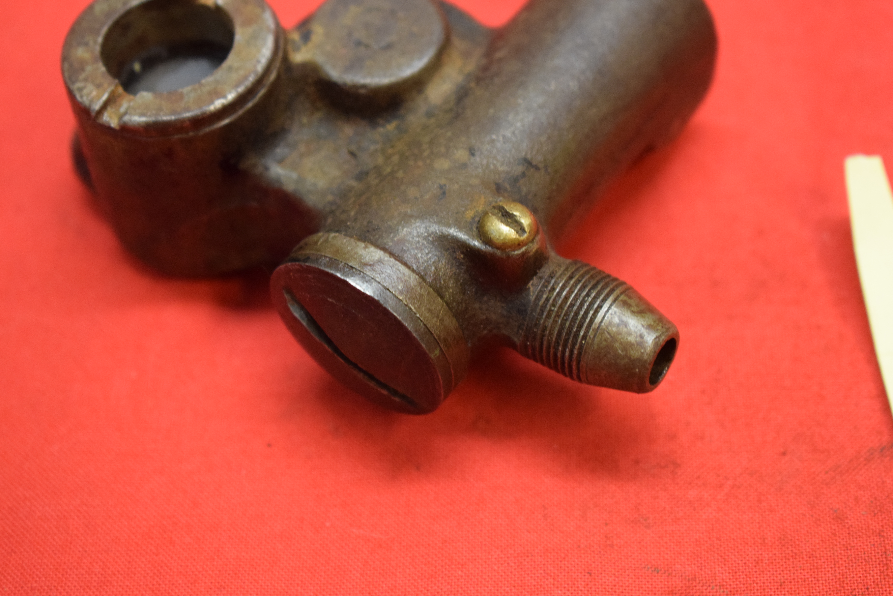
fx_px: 2047
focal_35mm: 82
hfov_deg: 24.6
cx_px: 446
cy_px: 298
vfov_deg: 16.6
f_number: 5.6
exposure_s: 1/60
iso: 2000
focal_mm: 55
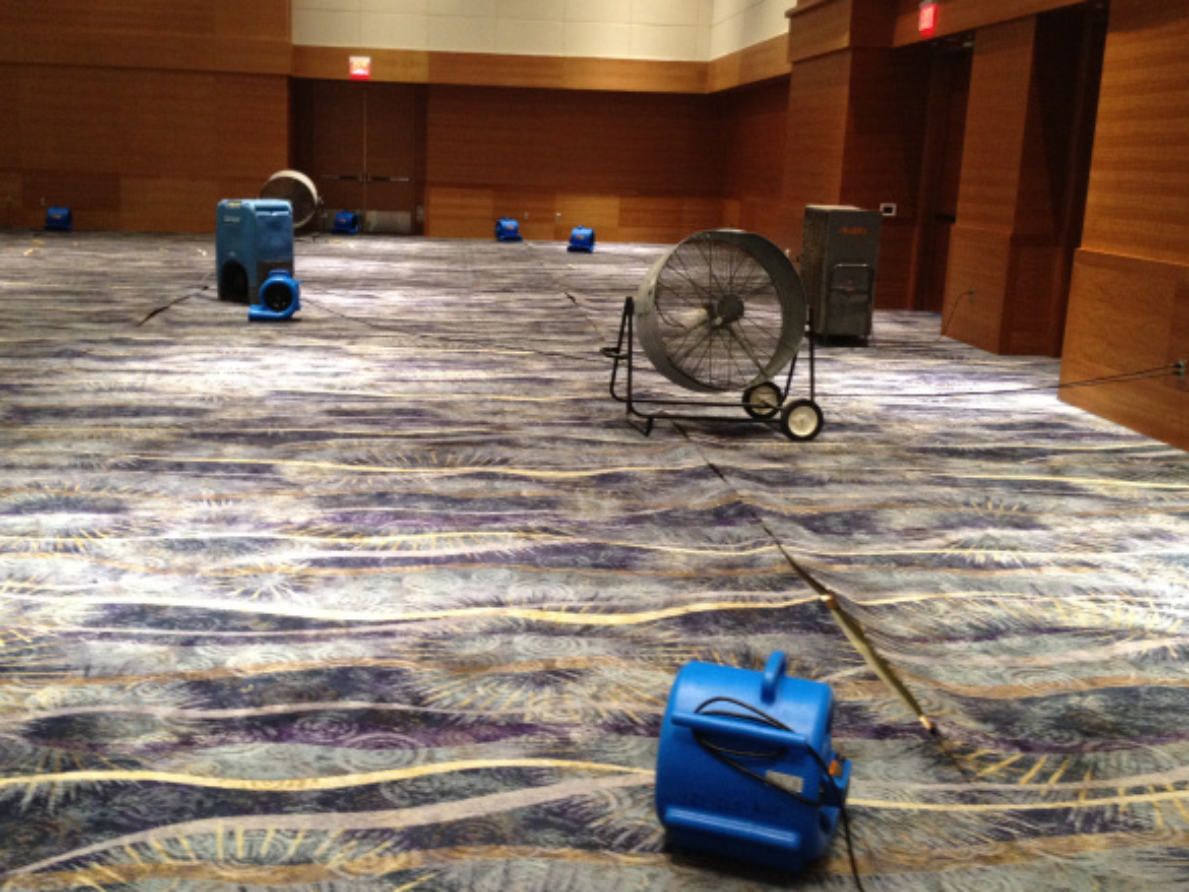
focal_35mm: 40
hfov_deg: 46.7
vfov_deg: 35.9
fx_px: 1374
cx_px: 534
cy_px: 408
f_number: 2.4
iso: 250
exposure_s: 1/20
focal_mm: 4.28
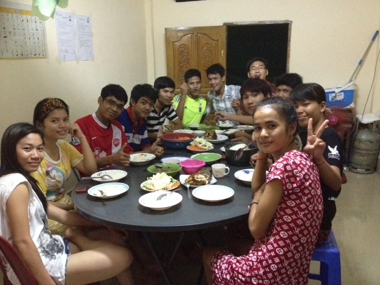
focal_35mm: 35
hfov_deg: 52.6
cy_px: 142
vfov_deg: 40.7
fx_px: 384
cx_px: 190
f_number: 2.4
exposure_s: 1/15
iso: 800
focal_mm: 4.28
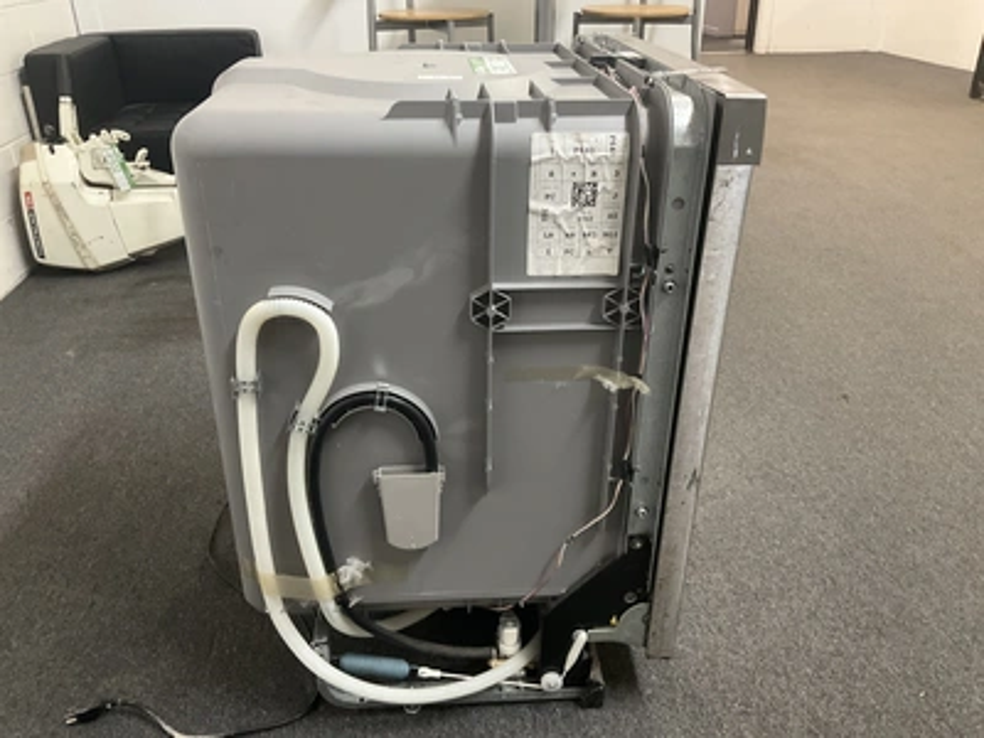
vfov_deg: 48.2
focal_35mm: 29
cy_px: 369
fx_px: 824
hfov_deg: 61.7
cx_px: 492
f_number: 1.8
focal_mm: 3
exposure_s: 1/30
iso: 250
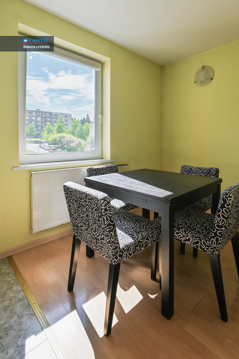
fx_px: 169
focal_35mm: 17
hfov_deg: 70.4
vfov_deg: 93.3
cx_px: 120
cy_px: 180
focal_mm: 17
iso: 125
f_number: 5.6
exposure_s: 1/250
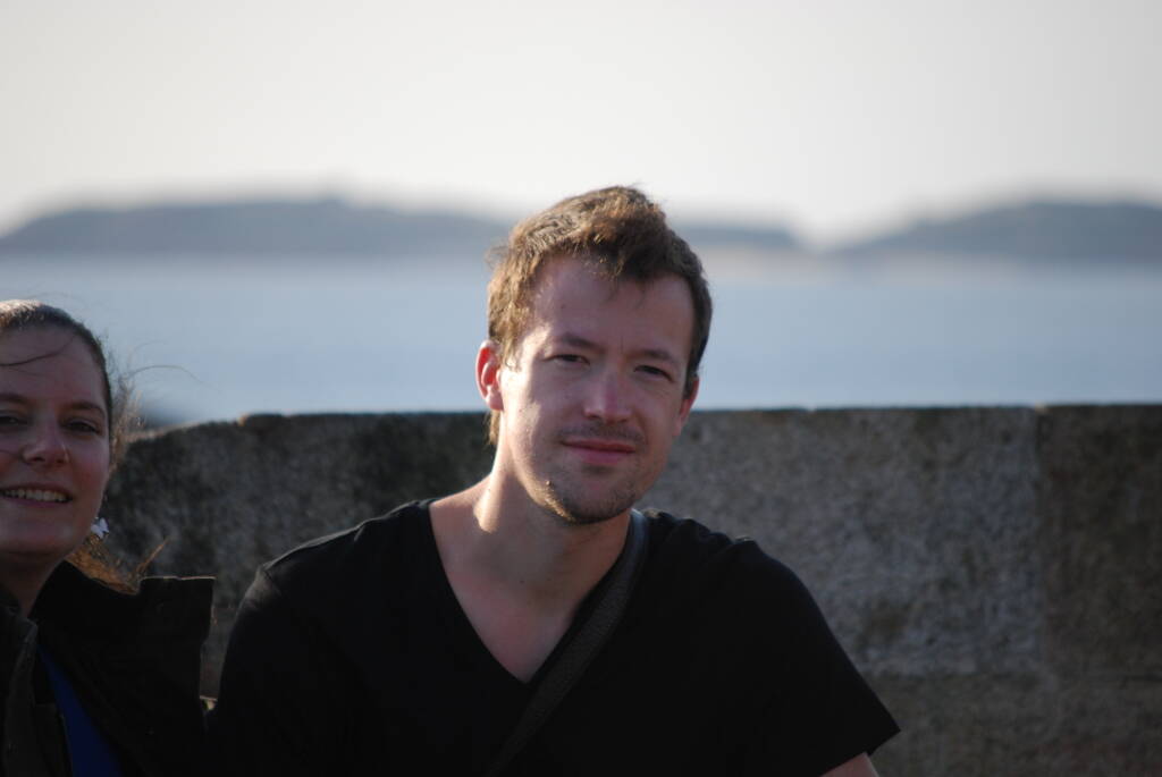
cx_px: 581
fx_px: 9693
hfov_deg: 6.9
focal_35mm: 300
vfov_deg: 4.6
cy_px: 388
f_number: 5.6
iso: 280
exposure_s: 1/500
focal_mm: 200
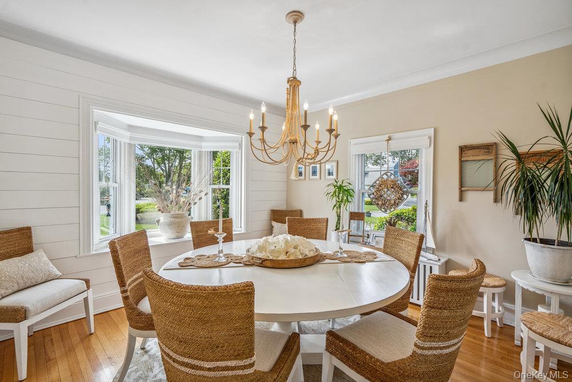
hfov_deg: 96.7
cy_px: 191
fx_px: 254
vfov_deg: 73.8
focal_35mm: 16
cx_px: 286
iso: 160
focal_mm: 16
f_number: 5.6
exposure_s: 1/80
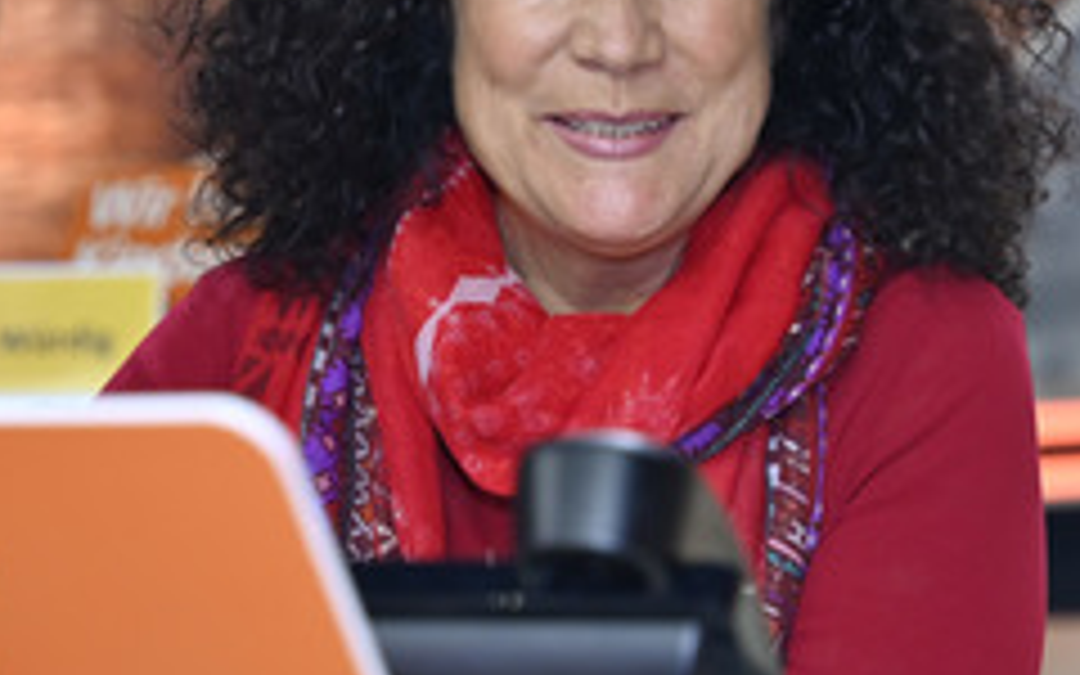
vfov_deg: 10.1
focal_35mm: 130
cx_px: 596
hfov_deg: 16.1
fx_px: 3826
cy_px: 207
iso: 1000
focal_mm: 68
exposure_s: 1/200
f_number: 4
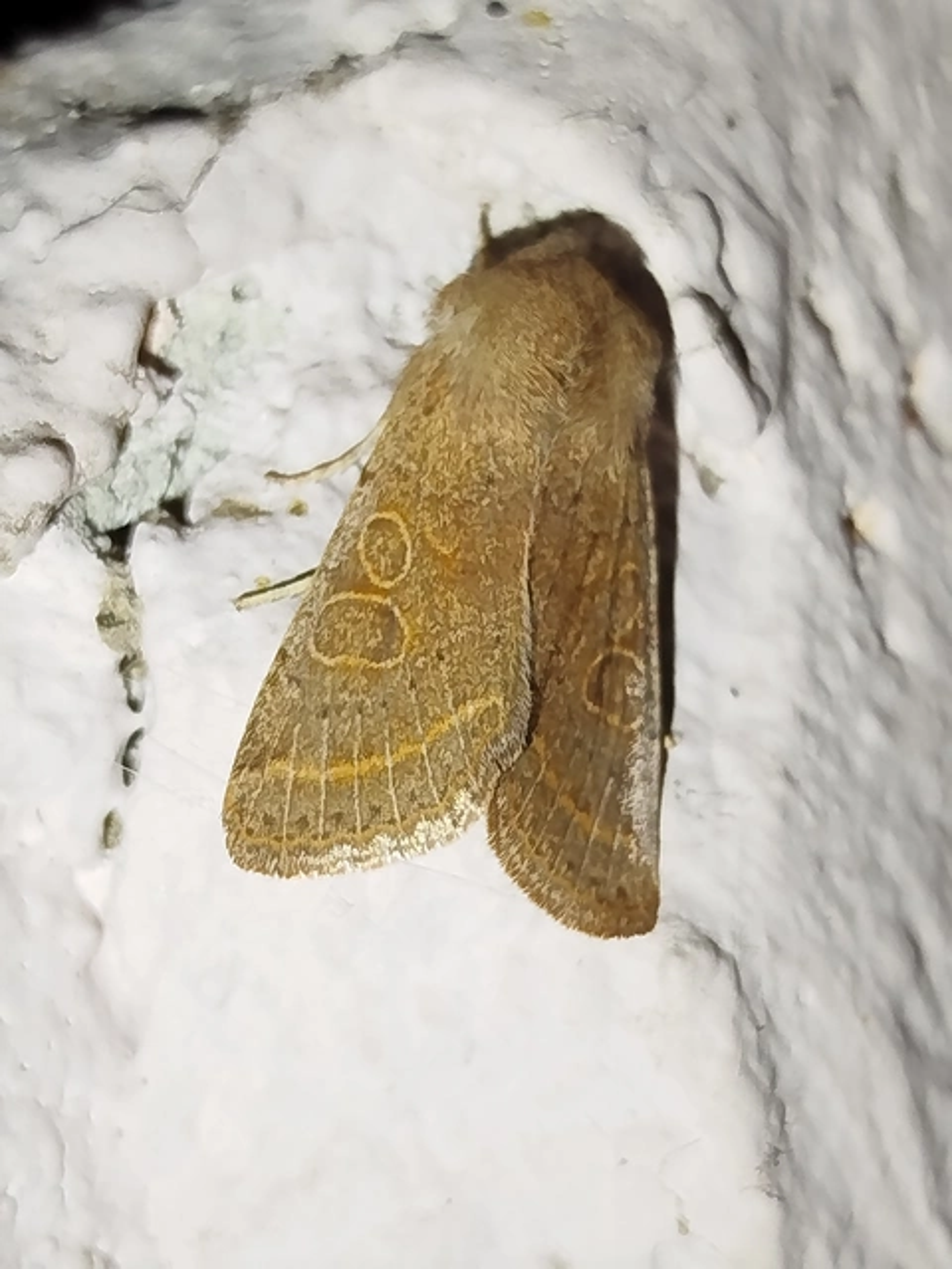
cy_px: 634
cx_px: 476
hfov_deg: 18.2
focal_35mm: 81
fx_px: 2970
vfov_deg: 24.1
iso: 100
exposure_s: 1/50
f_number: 1.7
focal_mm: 5.31
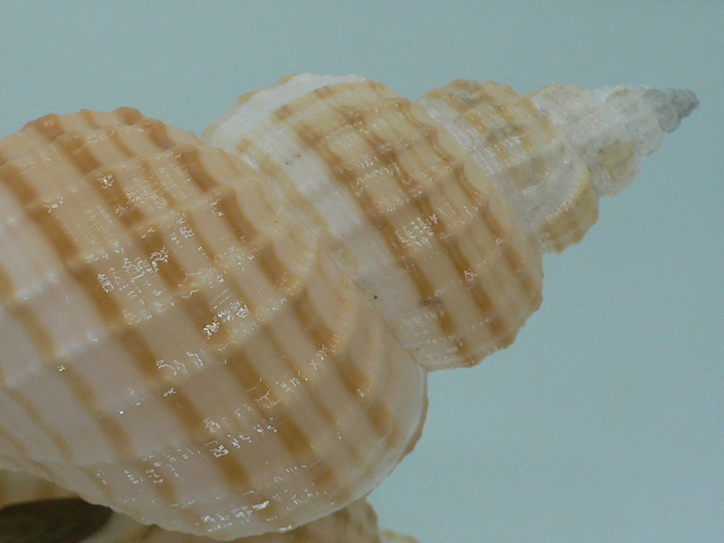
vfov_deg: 22.5
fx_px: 1359
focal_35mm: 65
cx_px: 187
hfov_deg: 29.4
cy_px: 327
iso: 80
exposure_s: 1/60
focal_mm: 4.6
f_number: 2.8
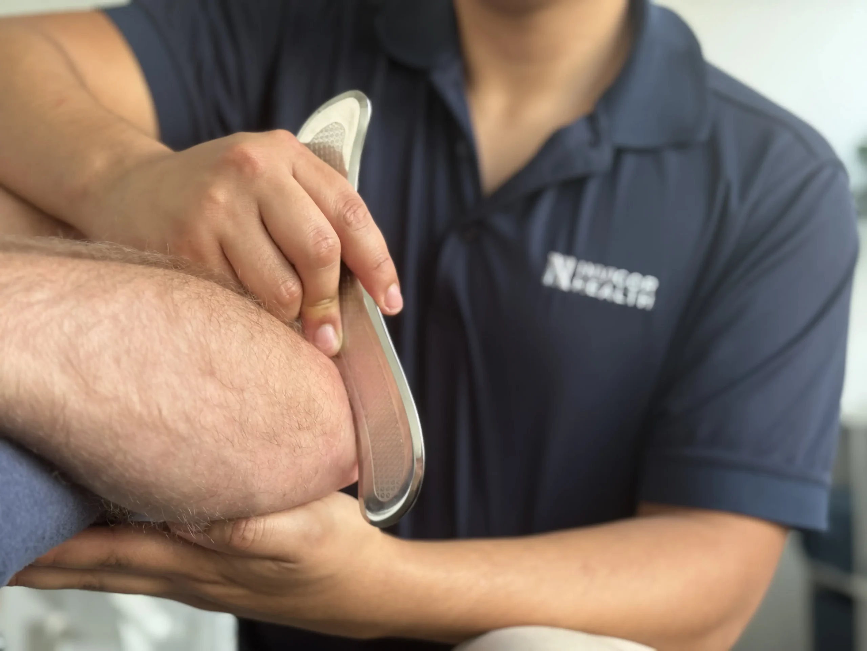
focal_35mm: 48
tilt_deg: +3.3
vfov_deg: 30.3
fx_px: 1202
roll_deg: +0.4
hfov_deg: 39.7
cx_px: 434
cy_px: 326
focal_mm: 6.76
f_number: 1.78
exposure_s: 1/50
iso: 160
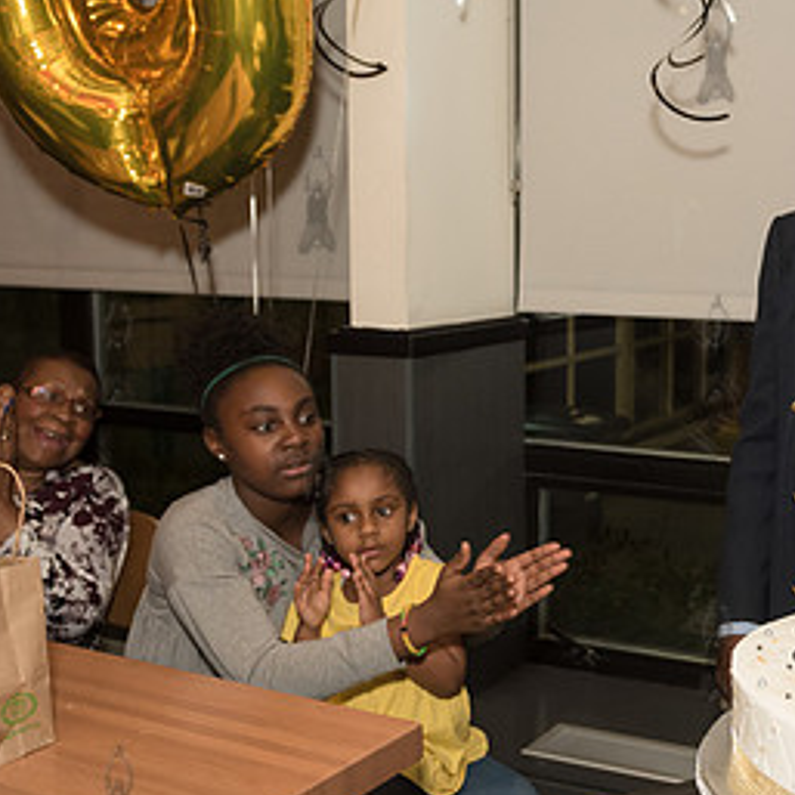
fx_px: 1195
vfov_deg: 36.7
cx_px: 715
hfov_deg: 34.7
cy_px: 348
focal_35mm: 46
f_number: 3.5
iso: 1250
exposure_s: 1/320
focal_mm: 24
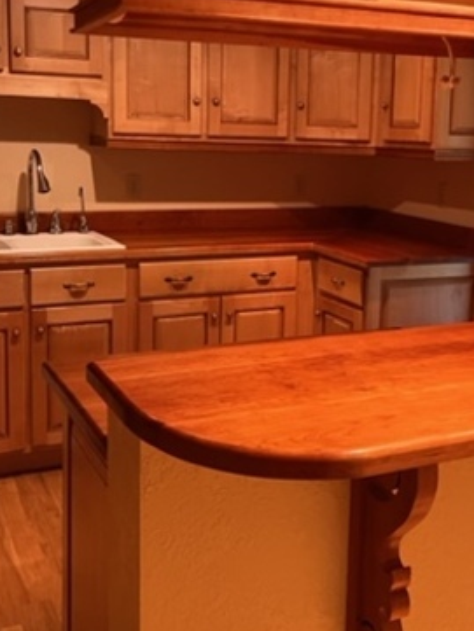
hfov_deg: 30.1
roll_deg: -1.2
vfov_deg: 39.5
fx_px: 876
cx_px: 313
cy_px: 254
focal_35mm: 48
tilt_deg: -7.2
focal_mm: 5.7
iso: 500
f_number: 1.5
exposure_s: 1/60
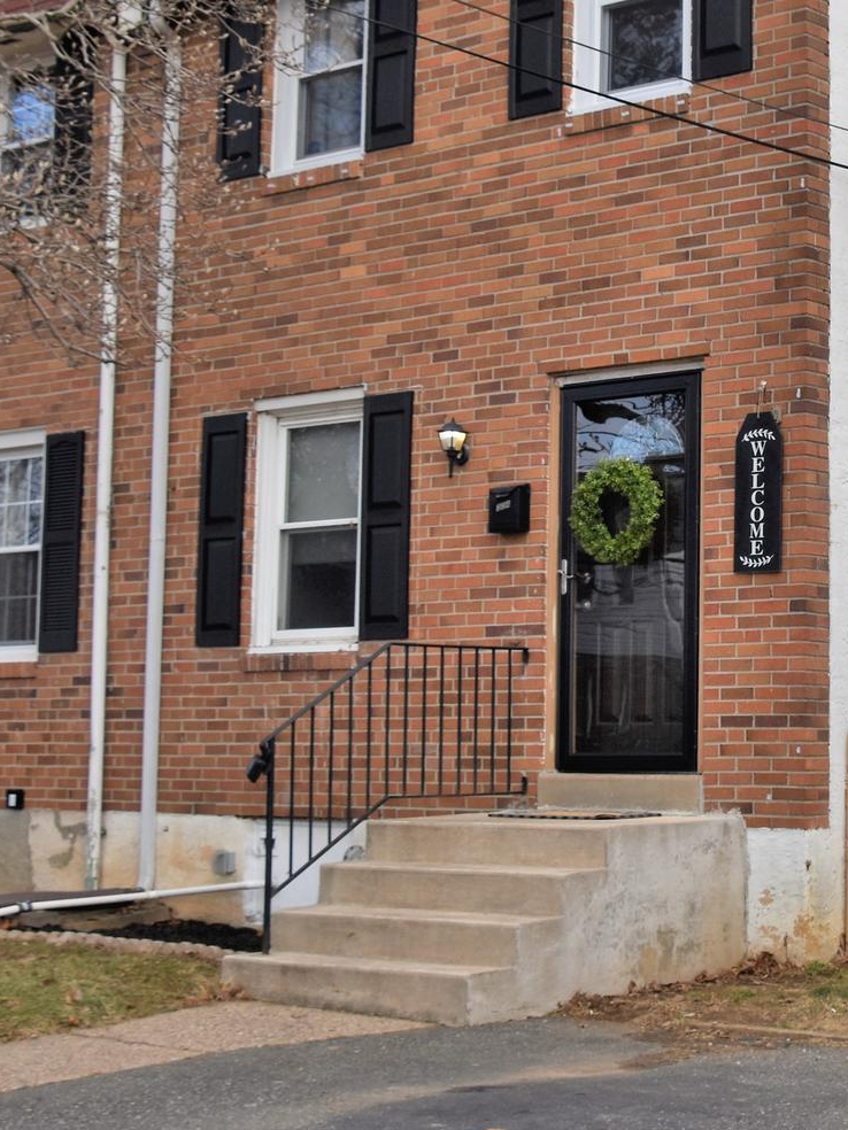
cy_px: 453
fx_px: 2352
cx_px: 749
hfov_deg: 20.1
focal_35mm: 72
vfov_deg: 27.0
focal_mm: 24
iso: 250
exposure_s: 1/500
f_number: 8
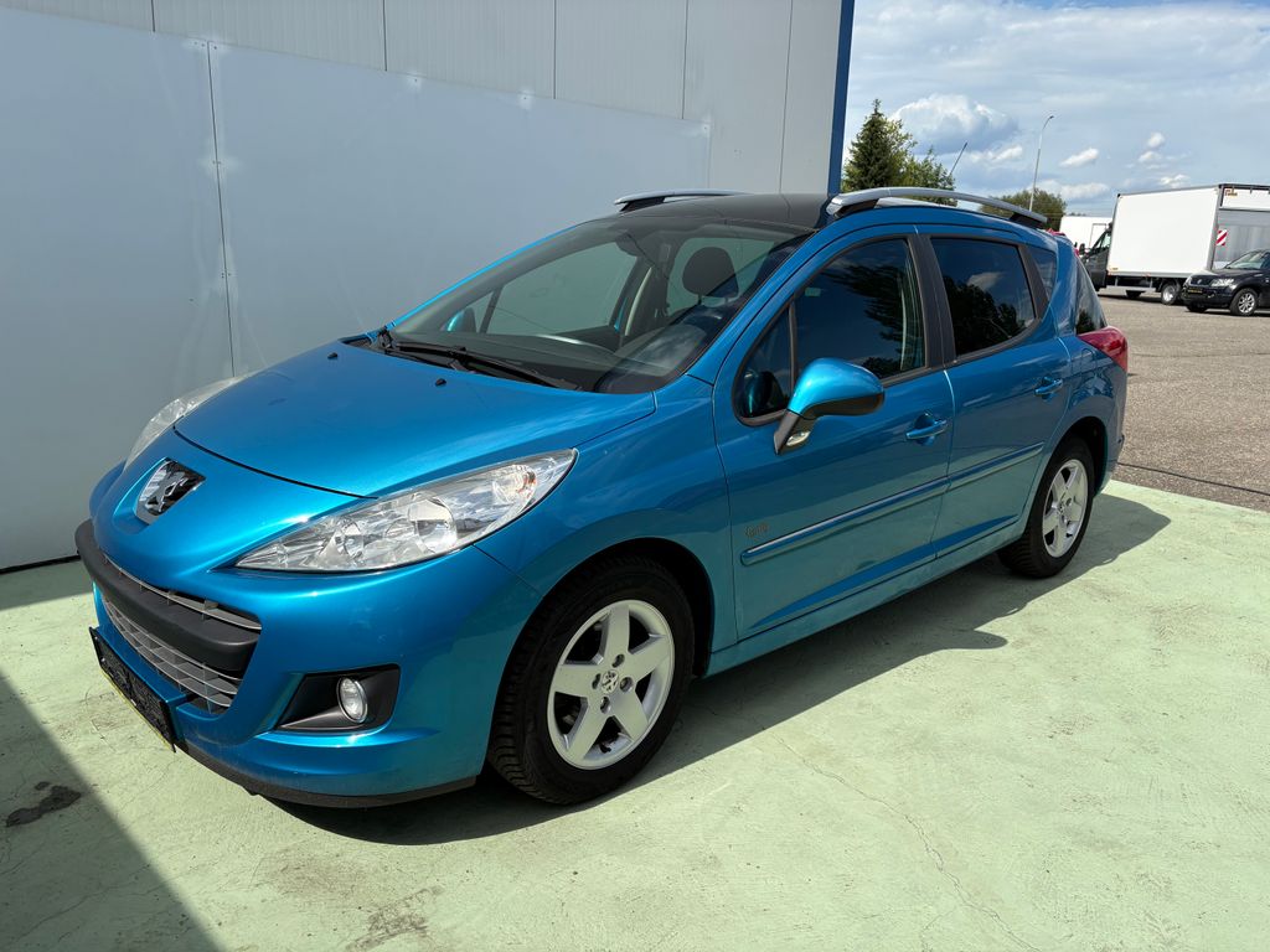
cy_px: 476
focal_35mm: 26
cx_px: 635
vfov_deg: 53.1
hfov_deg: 67.3
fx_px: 954
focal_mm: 5.96
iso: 50
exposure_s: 1/3279
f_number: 1.6
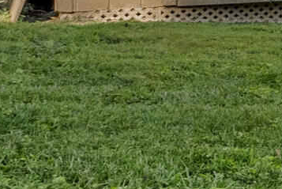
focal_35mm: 112
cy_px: -115
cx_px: 927
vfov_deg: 11.6
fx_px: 878
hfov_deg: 10.2
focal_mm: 16
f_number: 11
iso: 1000
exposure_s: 1/125
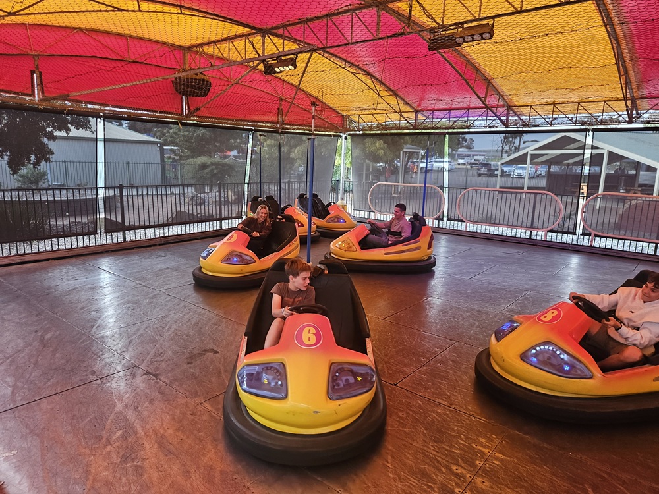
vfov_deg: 58.9
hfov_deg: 73.9
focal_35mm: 23
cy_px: 247
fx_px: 438
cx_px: 330
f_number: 1.8
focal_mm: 5.4
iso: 160
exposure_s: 1/190
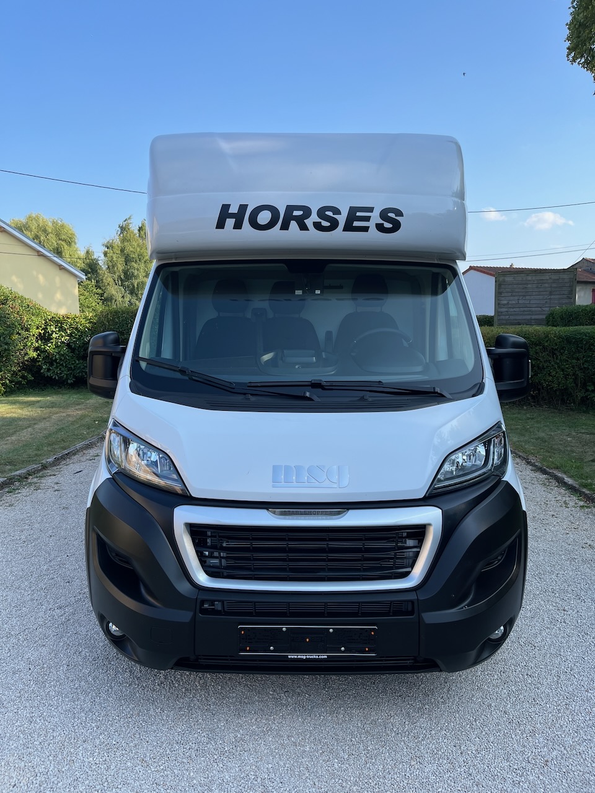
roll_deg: +1.8
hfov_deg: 53.1
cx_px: 298
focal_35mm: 26
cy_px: 396
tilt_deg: -7.4
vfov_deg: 67.3
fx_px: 596
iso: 50
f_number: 1.6
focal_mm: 5.1
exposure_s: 1/1441
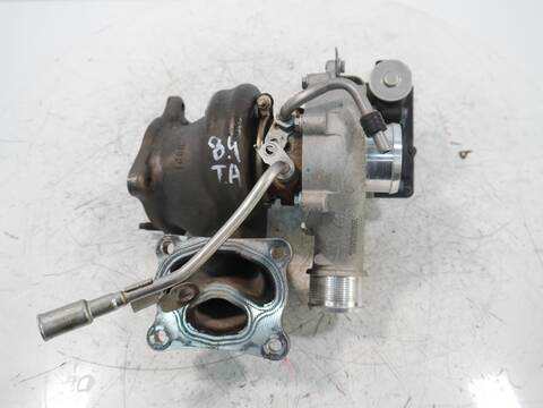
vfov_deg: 49.7
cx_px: 272
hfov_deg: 63.4
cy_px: 204
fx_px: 439
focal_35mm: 28
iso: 500
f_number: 3.5
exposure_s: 1/60
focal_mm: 14
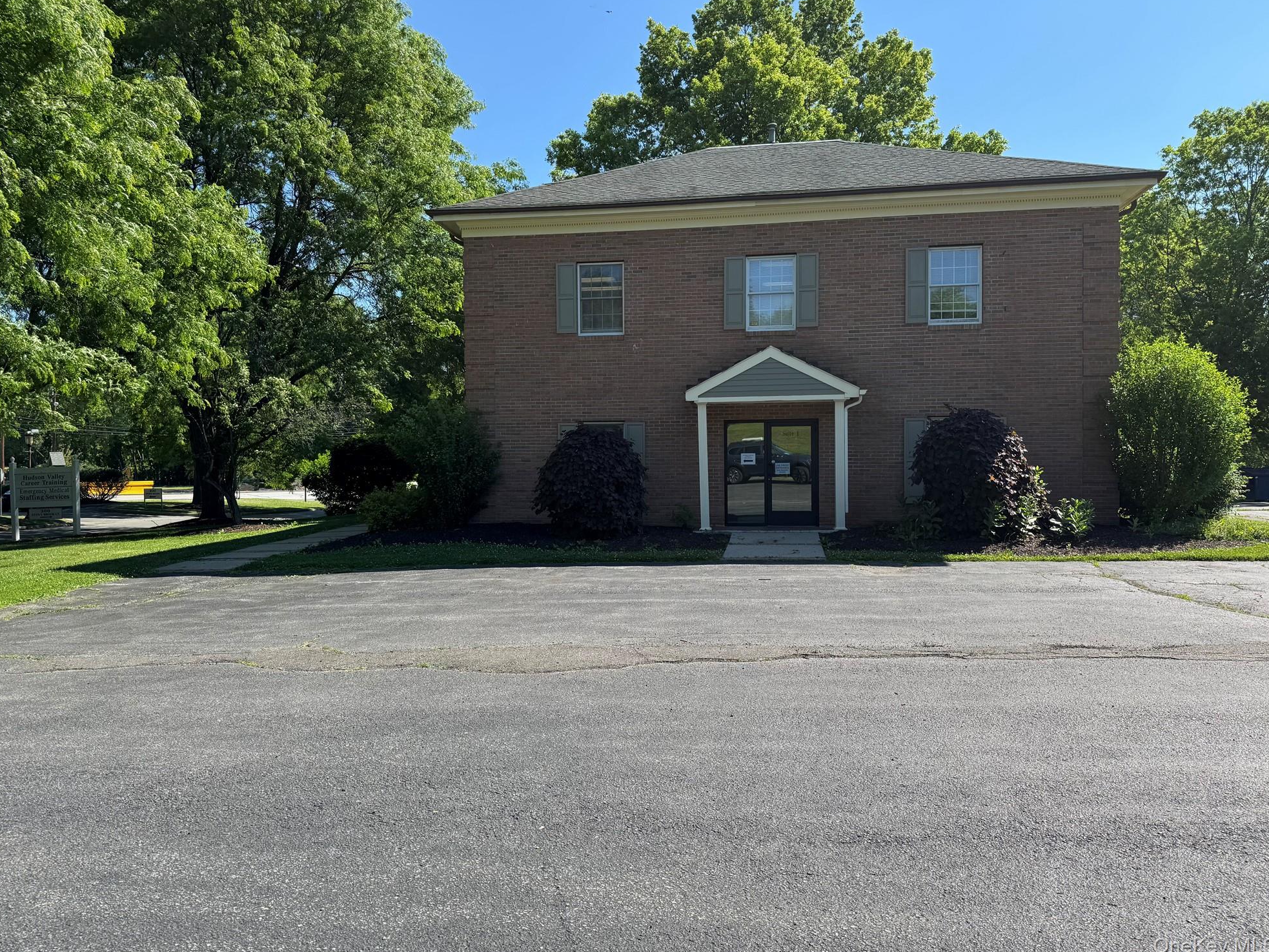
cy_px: 465
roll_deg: +0.4
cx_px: 624
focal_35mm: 25
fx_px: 917
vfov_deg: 54.9
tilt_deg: -1.3
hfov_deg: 69.4
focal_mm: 6.76
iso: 80
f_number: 1.78
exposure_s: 1/2252
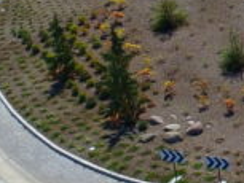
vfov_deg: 10.9
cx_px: 507
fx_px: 945
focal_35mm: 134
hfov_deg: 12.7
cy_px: -45
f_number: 2.8
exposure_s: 1/1135
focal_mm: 3.61
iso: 100
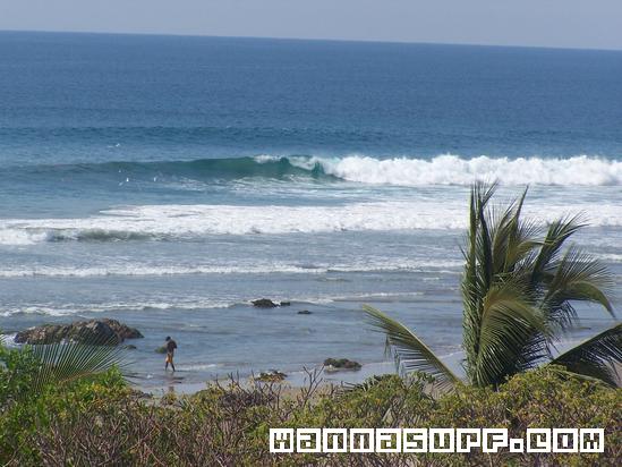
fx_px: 4817
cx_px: 311
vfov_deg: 5.5
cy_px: 234
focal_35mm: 268
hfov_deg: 7.4
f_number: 7.1
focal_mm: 44.4
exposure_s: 1/350
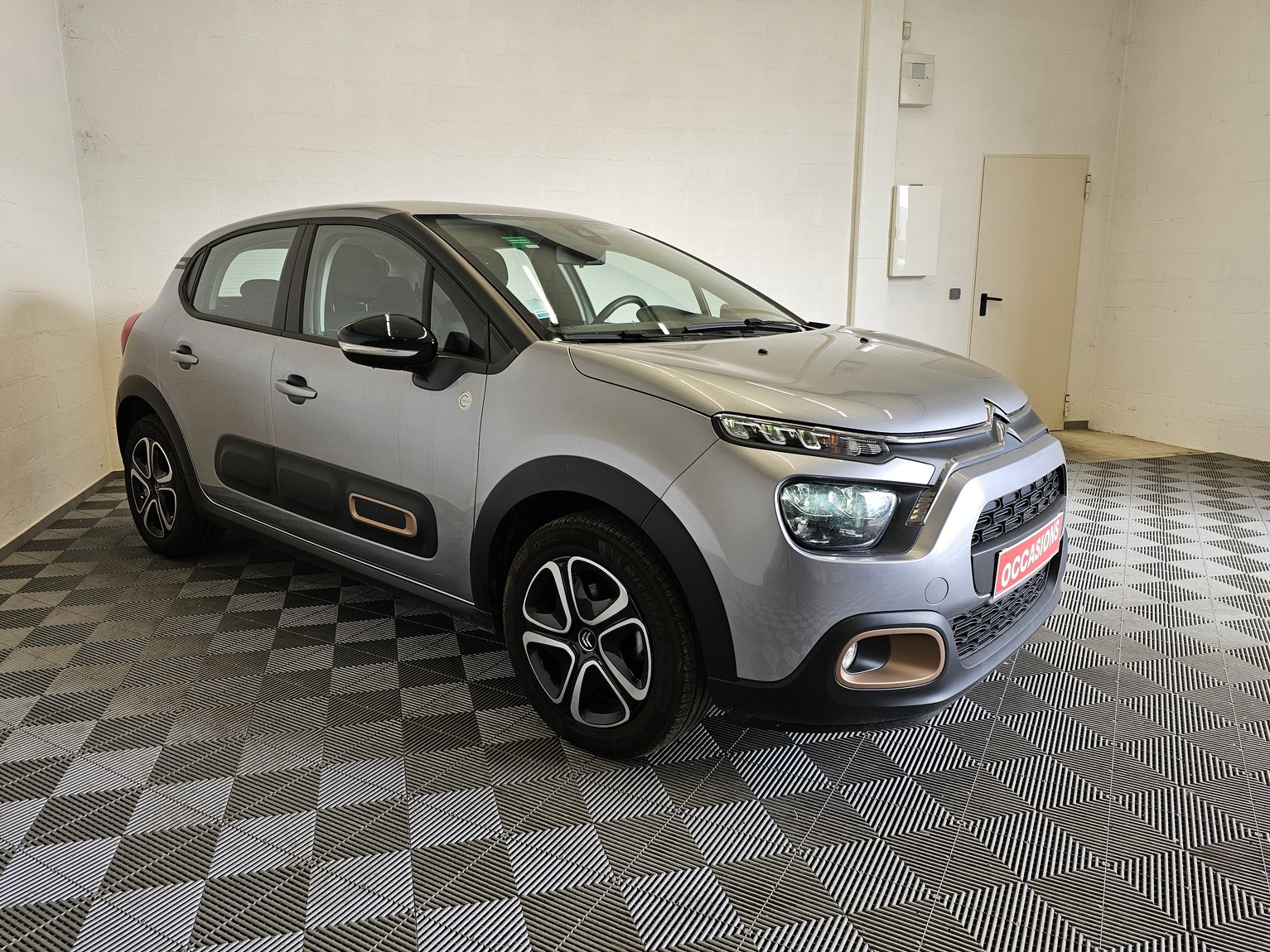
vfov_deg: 56.8
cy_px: 469
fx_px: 881
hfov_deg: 71.6
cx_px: 611
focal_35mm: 24
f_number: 1.7
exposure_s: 1/100
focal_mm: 6.3
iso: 40
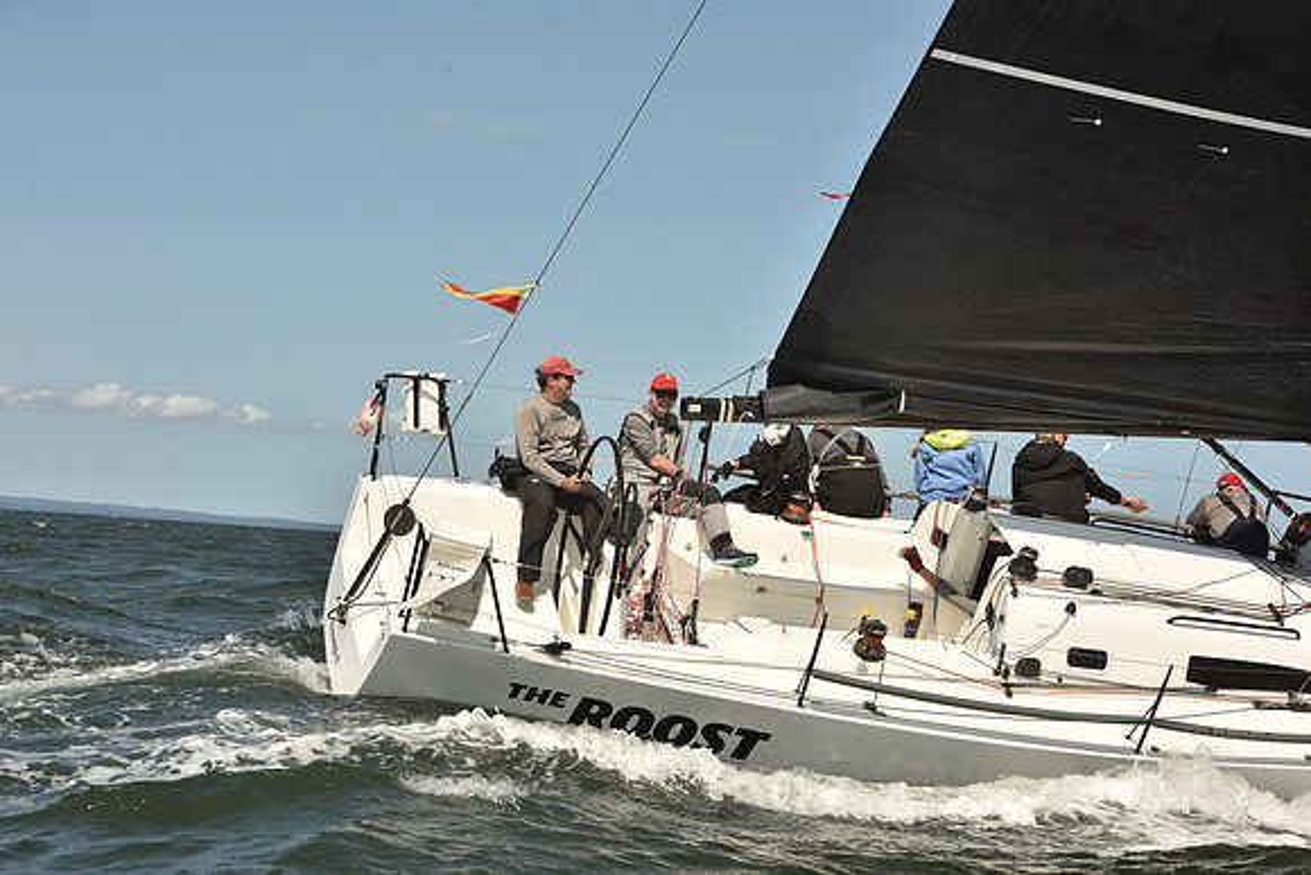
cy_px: 438
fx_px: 2550
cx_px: 656
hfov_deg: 28.8
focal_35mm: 70
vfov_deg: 19.5
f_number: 10
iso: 250
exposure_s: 1/800
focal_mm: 70
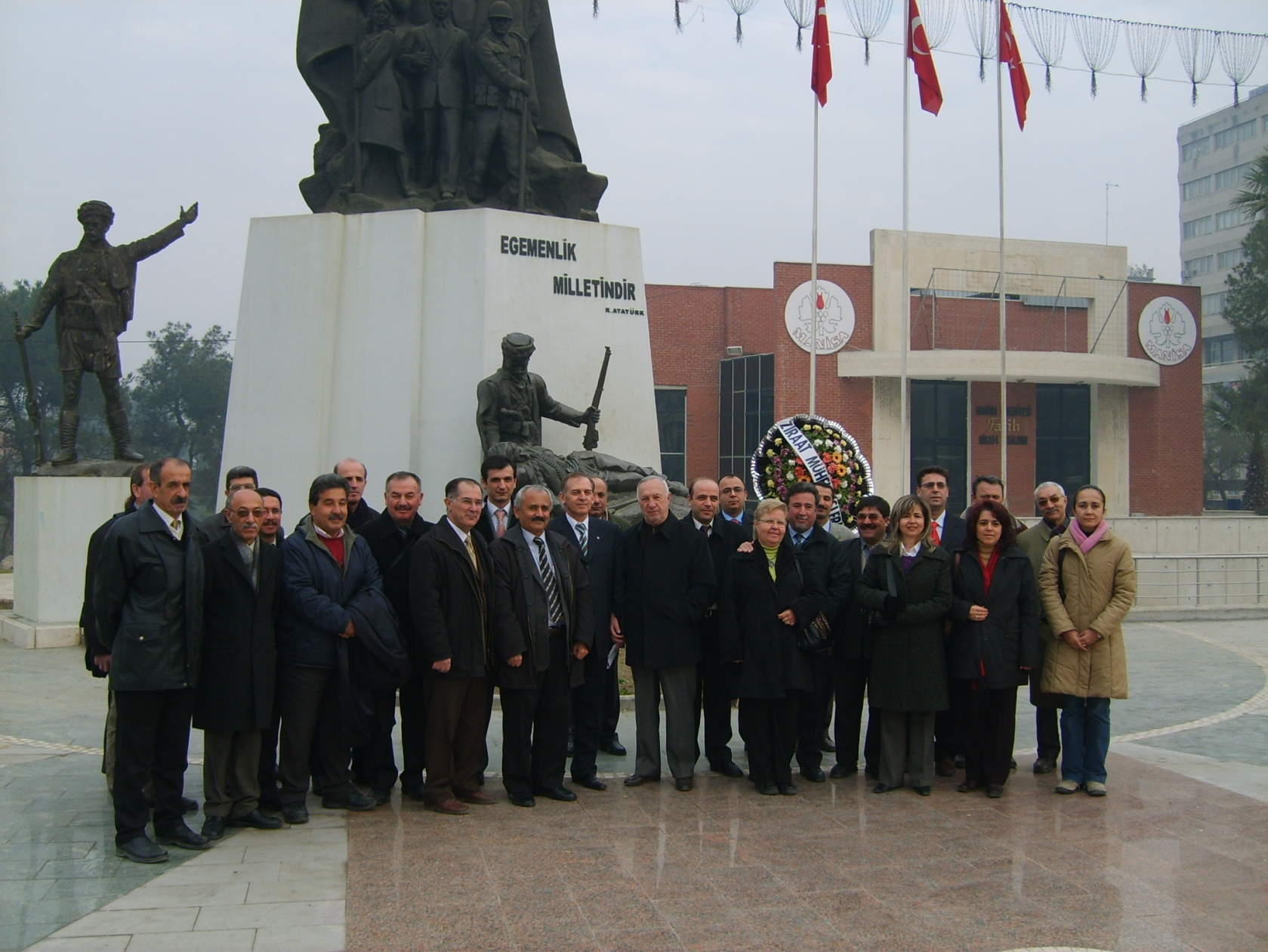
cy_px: 476
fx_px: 1282
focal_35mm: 35
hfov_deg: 52.6
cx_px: 634
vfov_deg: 40.7
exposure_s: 1/250
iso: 50
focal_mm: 5.8
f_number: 2.8
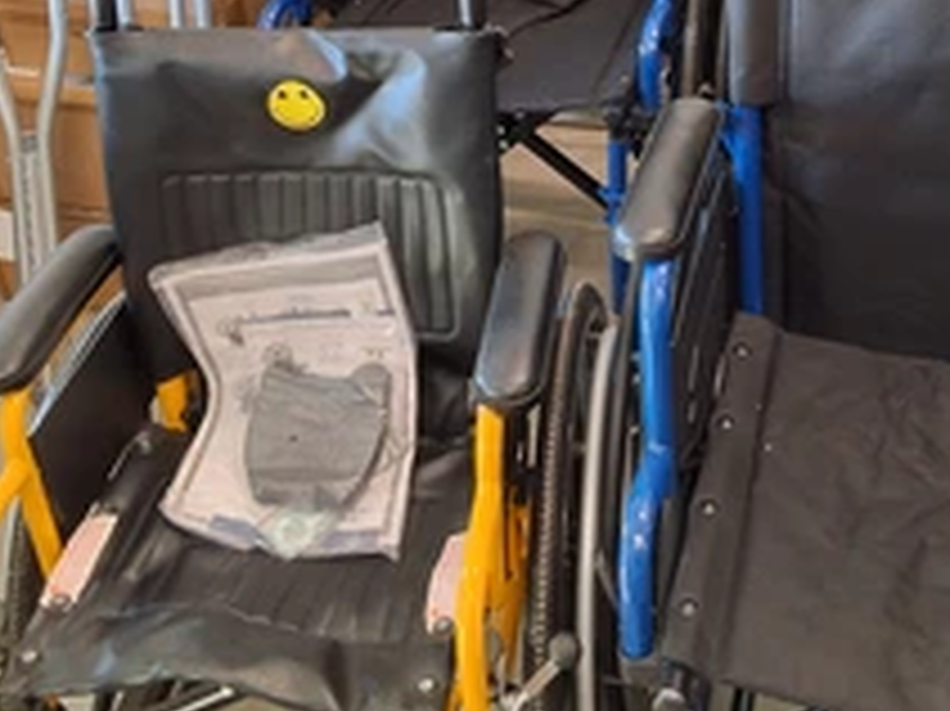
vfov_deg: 26.5
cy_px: 54
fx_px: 1454
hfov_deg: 36.1
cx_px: 536
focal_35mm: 53
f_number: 1.9
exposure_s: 1/40
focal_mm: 2.91
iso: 125
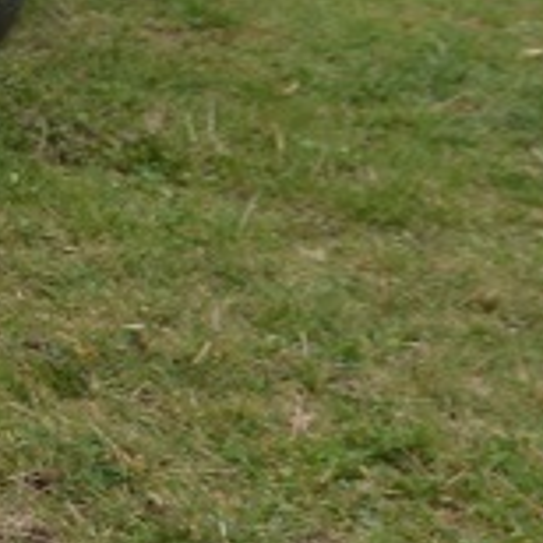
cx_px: -913
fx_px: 3514
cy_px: 78
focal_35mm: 198
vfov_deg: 8.8
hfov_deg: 7.9
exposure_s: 1/250
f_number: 8
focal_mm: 24
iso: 180
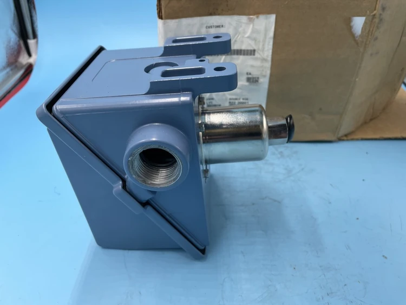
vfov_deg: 53.1
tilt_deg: -34.5
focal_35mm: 26
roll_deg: -2.5
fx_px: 305
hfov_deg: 67.3
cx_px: 203
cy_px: 152
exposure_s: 1/173
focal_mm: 4.2
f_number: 1.6
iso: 32
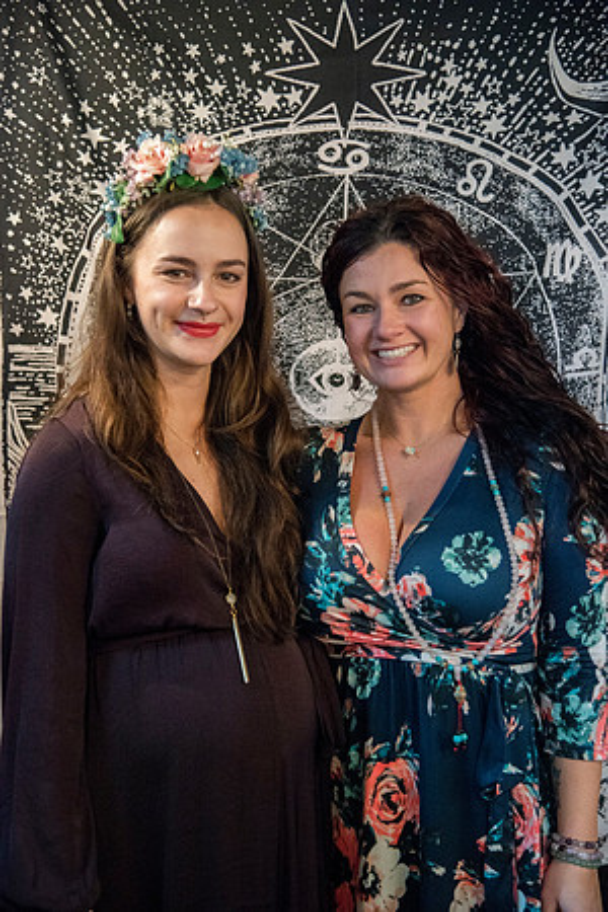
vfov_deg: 34.5
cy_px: 456
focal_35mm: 58
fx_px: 1469
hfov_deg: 23.4
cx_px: 304
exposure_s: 1/200
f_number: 4
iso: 3200
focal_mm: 58
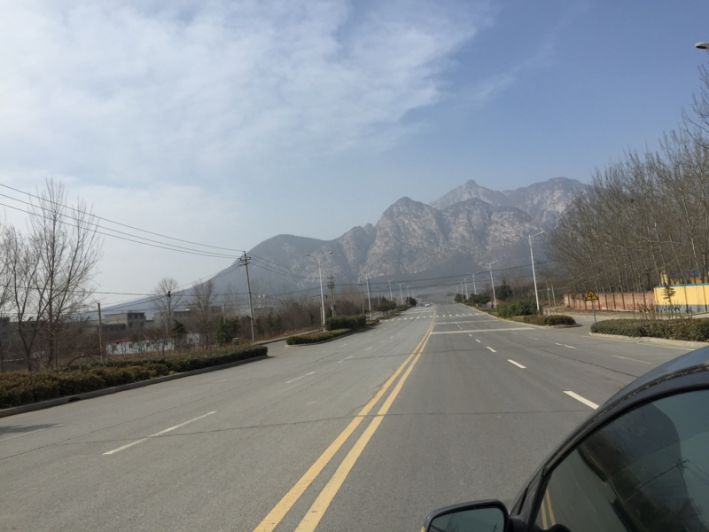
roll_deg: +3.1
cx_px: 354
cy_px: 266
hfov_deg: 61.7
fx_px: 594
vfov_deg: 48.2
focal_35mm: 29
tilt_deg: +2.8
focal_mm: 4.15
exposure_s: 1/3300
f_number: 2.2
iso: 32
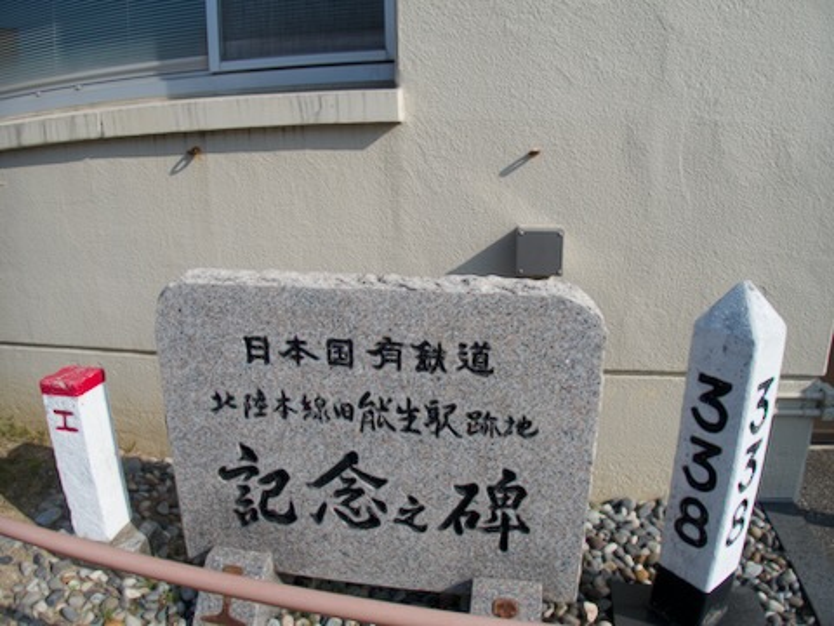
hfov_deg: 69.4
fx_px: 602
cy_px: 313
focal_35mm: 25
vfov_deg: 54.9
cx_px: 417
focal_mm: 4.5
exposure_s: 1/320
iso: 100
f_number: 8
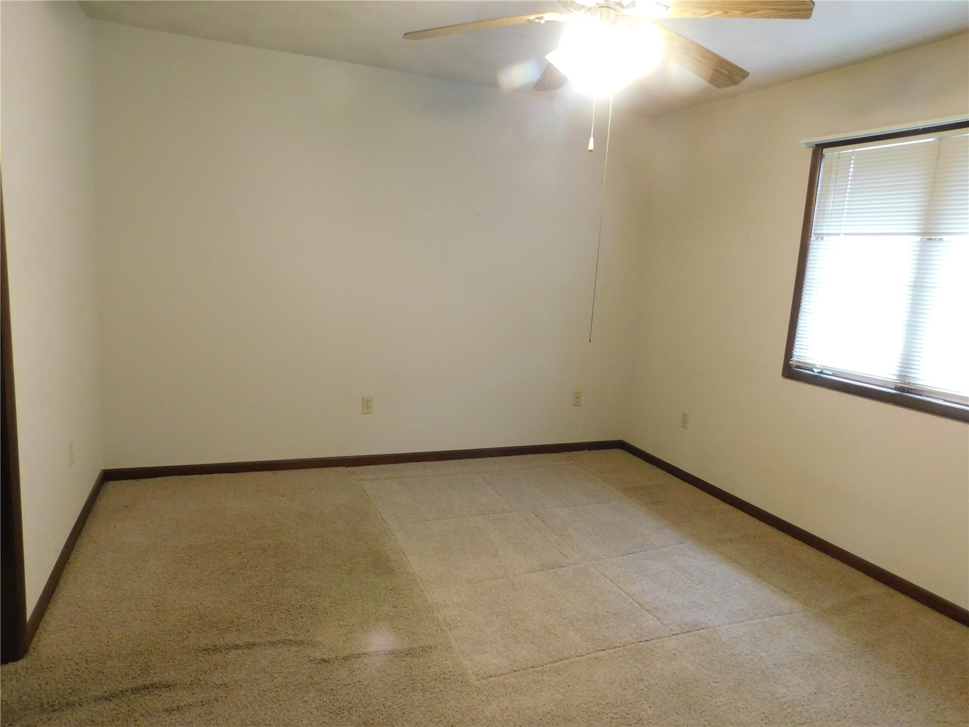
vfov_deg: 58.9
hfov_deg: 73.9
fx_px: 644
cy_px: 364
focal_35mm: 23
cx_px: 484
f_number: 3
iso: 400
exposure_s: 1/20
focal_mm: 4
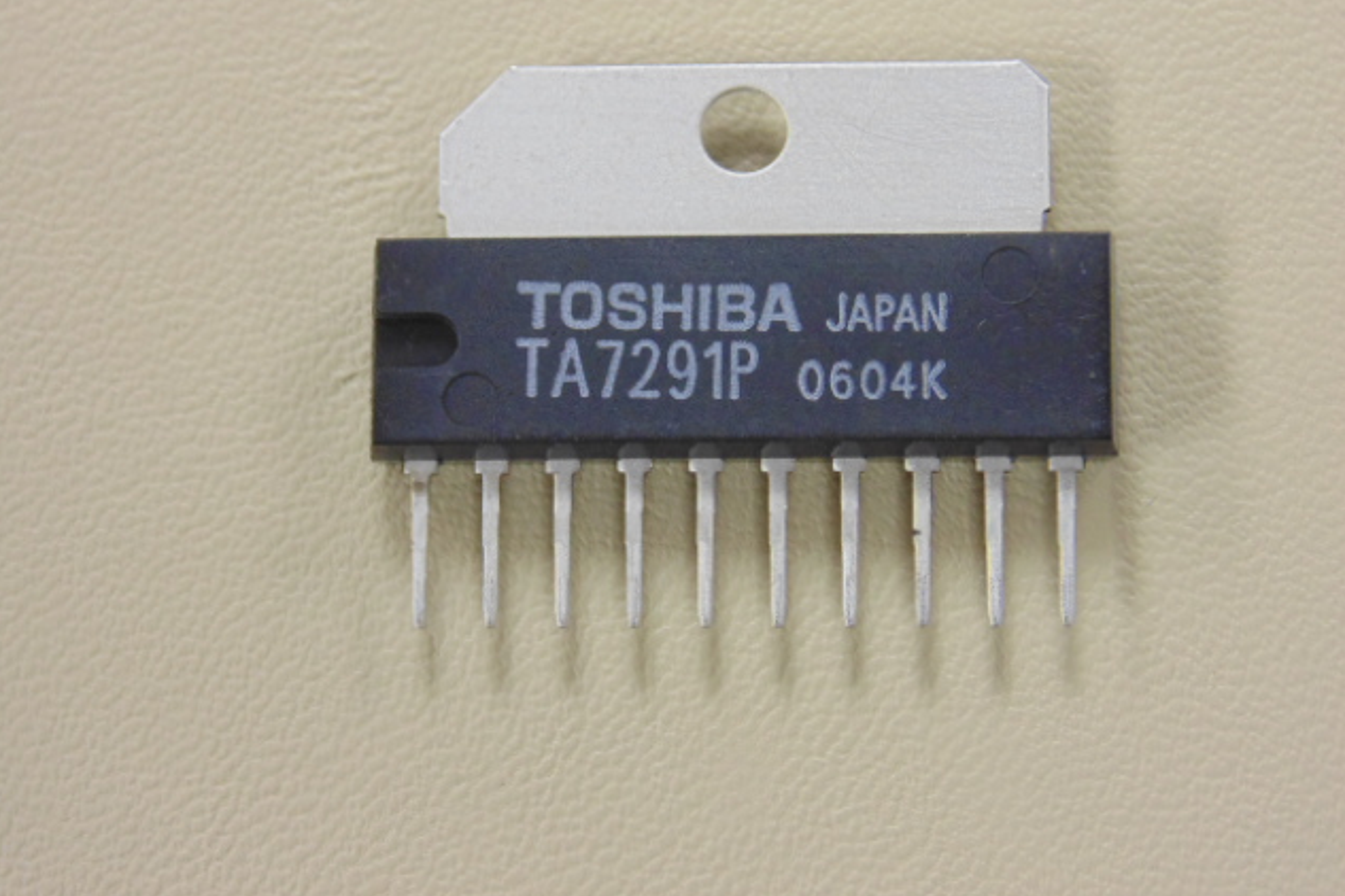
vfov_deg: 13.3
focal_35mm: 103
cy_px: 403
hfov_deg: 19.8
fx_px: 3848
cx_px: 669
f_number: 4.6
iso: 400
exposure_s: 1/30
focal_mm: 17.5
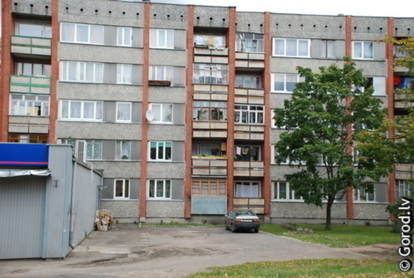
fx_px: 553
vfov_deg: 28.2
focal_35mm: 48
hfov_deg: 41.1
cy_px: 139
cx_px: 207
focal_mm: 32
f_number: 4.2
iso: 500
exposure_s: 1/750
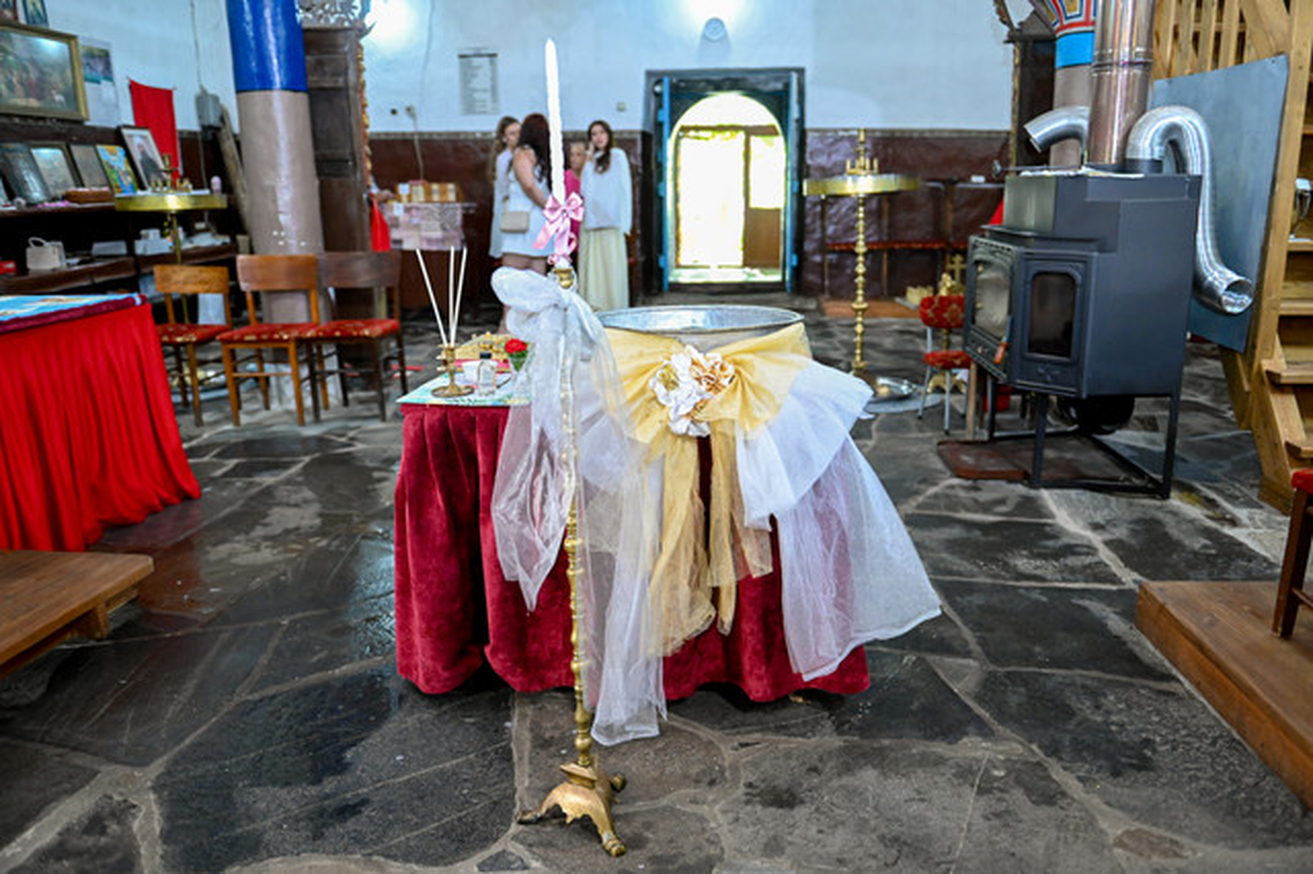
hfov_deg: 73.8
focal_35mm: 24
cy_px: 437
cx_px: 656
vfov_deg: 53.1
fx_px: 875
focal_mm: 24
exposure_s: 1/200
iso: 3200
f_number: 2.8
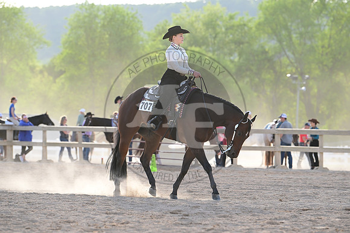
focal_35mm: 200
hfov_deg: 10.3
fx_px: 1945
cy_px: 116
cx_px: 175
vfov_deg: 6.9
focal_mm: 200
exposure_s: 1/1600
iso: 1000
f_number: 5
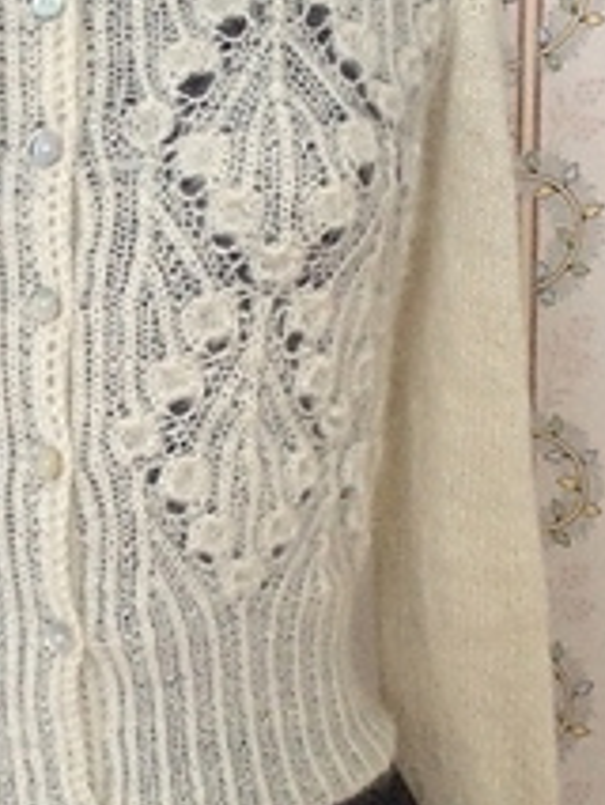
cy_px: 393
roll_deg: +4.5
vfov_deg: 28.5
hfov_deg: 21.2
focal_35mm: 68
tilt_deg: -8.0
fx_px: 1583
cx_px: 62
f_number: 2.2
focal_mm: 4.15
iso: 500
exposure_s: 1/17
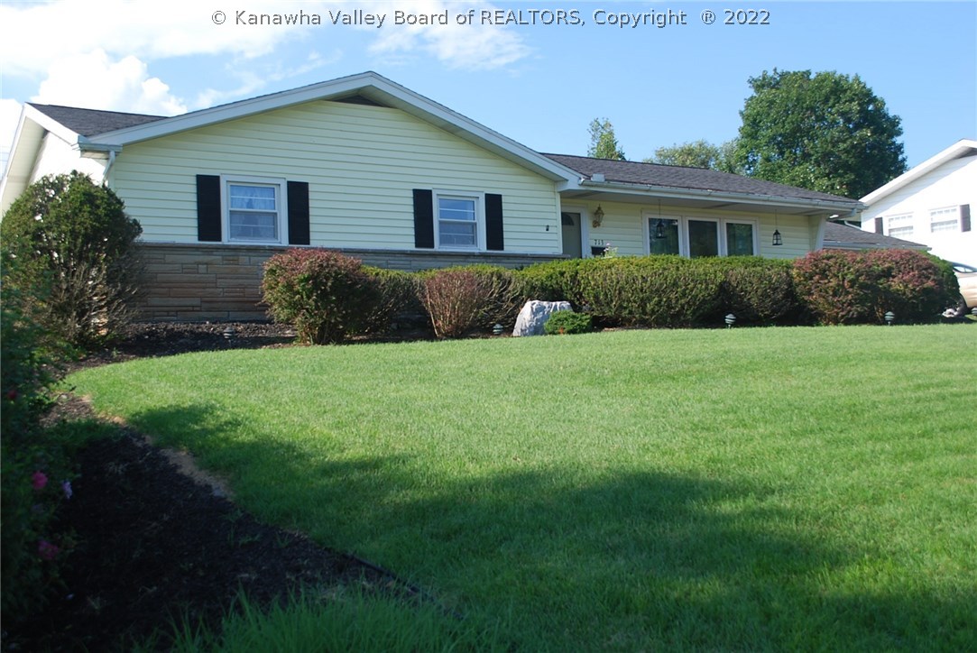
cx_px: 488
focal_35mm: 36
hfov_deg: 53.1
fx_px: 978
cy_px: 326
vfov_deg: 36.9
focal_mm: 24
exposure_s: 1/160
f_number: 6.3
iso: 100
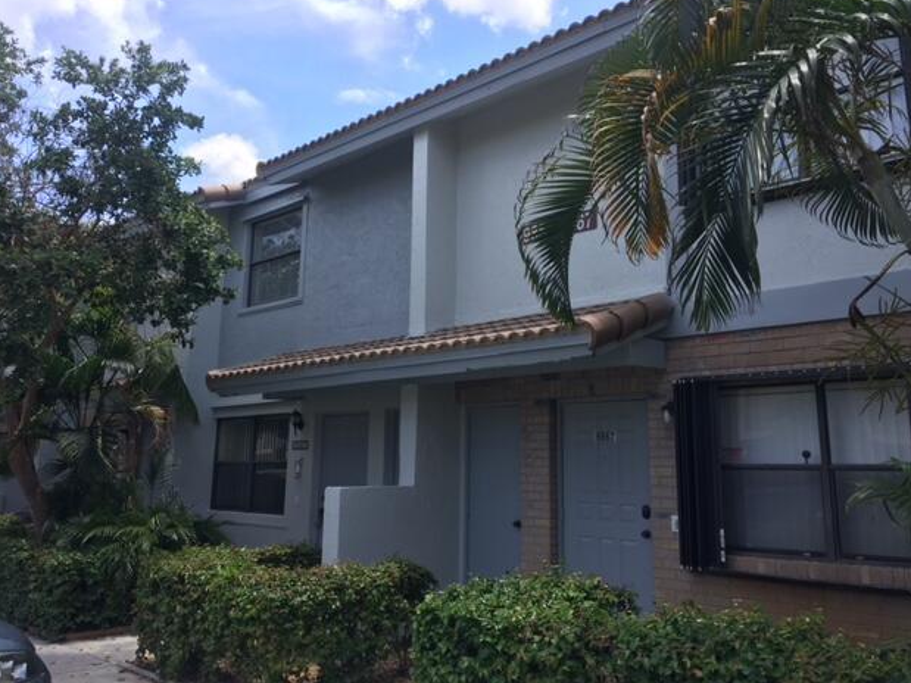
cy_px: 331
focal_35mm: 30
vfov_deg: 46.8
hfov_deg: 60.0
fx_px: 789
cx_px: 467
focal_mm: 4.15
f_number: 2.2
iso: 32
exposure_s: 1/1068
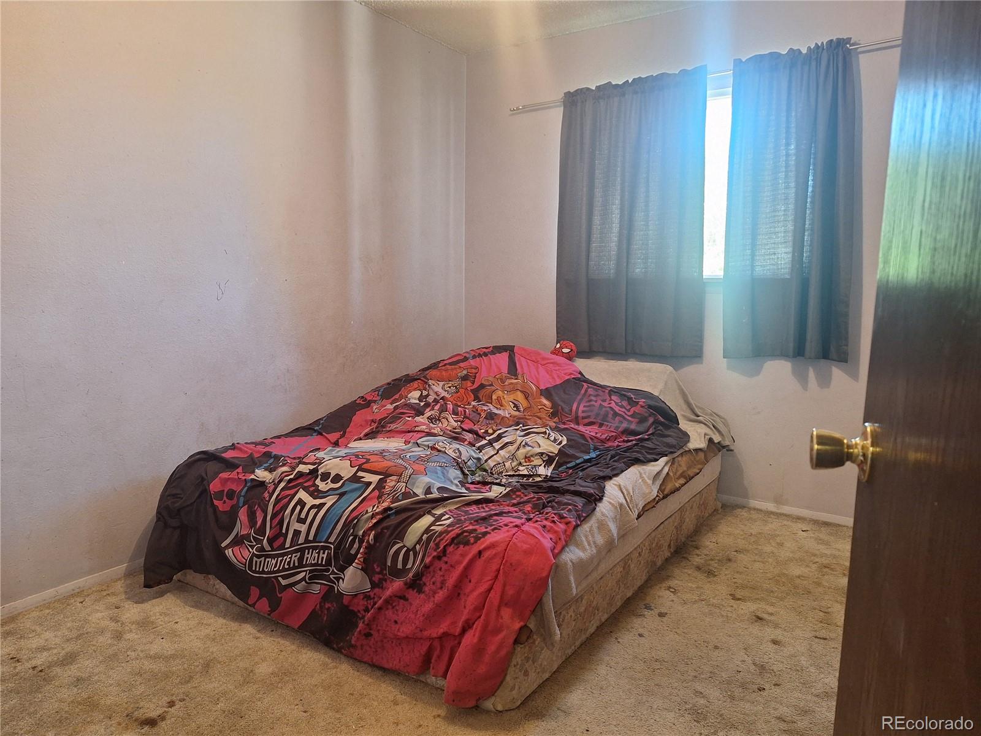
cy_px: 368
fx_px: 652
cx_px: 490
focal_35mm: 23
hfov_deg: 73.9
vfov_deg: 58.9
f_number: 1.8
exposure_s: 1/40
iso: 200
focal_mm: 5.54
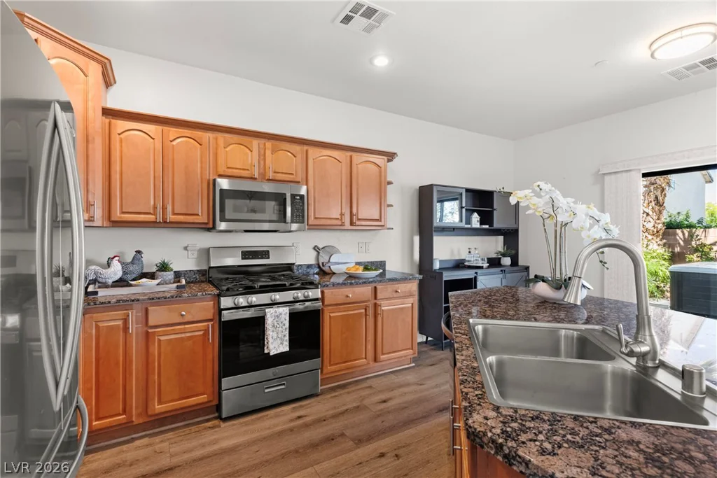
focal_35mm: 17
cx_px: 358
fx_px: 339
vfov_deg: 70.5
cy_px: 239
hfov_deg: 93.3
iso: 400
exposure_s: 1/5
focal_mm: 17
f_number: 8
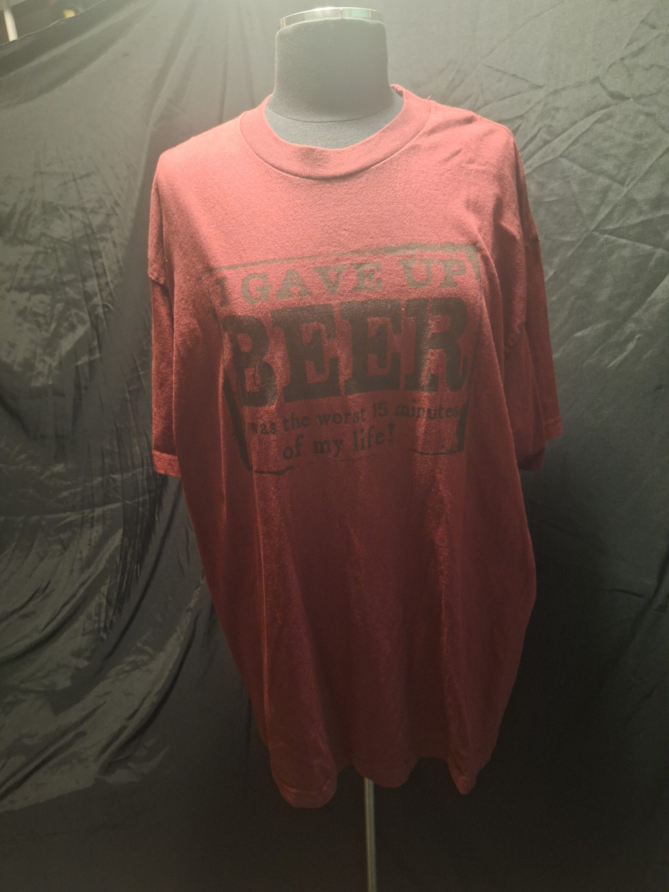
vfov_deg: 73.9
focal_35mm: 23
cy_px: 446
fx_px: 593
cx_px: 334
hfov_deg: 58.9
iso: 640
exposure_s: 1/20
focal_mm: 5.54
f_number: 1.8
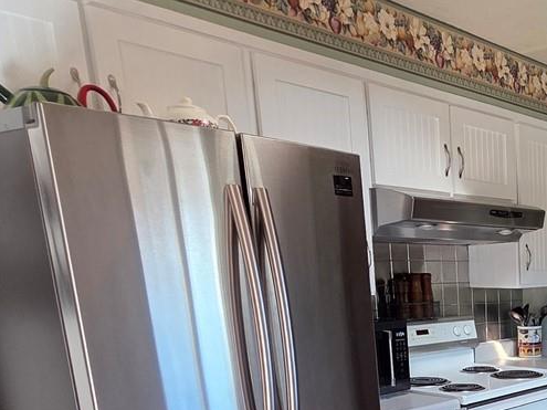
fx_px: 664
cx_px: 581
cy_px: 450
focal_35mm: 42
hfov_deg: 38.3
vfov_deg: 30.7
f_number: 1.9
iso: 125
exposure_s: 1/120
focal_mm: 2.2
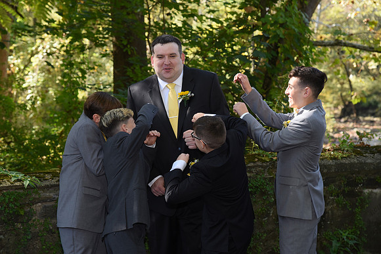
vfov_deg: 16.1
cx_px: 190
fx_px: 900
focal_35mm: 85
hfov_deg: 23.9
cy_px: 127
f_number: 5.6
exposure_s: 1/200
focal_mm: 85
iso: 640
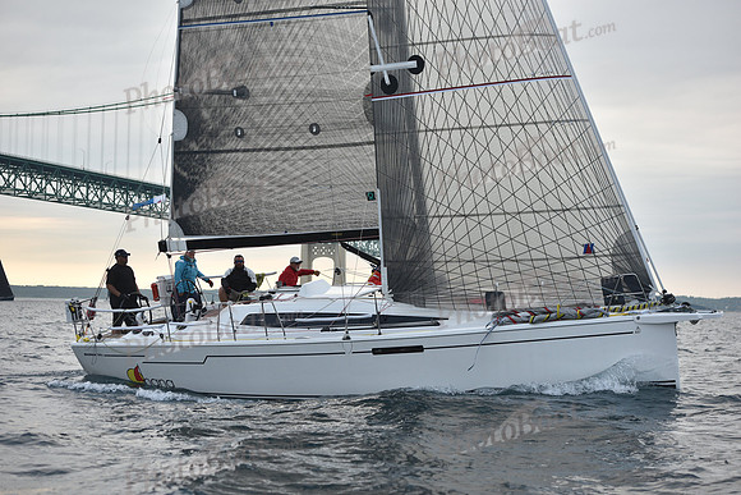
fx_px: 1441
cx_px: 370
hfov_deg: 28.8
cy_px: 248
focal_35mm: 70
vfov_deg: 19.5
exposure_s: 1/640
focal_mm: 70
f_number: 4
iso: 500
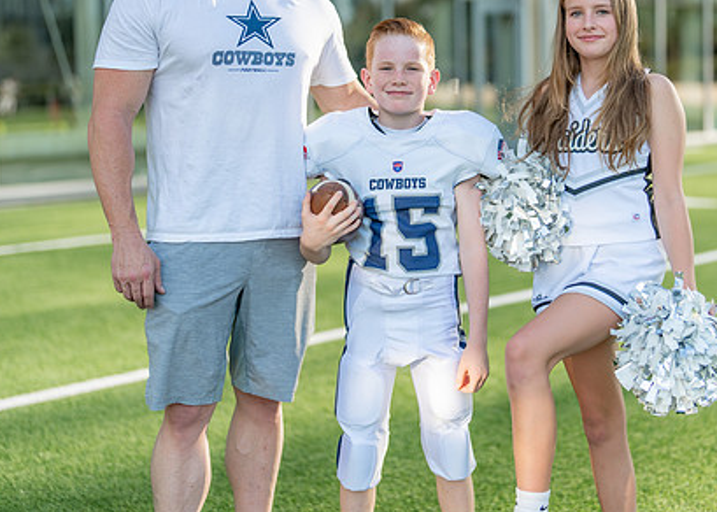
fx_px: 1527
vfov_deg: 19.0
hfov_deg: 26.4
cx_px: 440
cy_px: 167
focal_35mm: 75
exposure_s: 1/2500
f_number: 1.2
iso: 100
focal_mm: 50
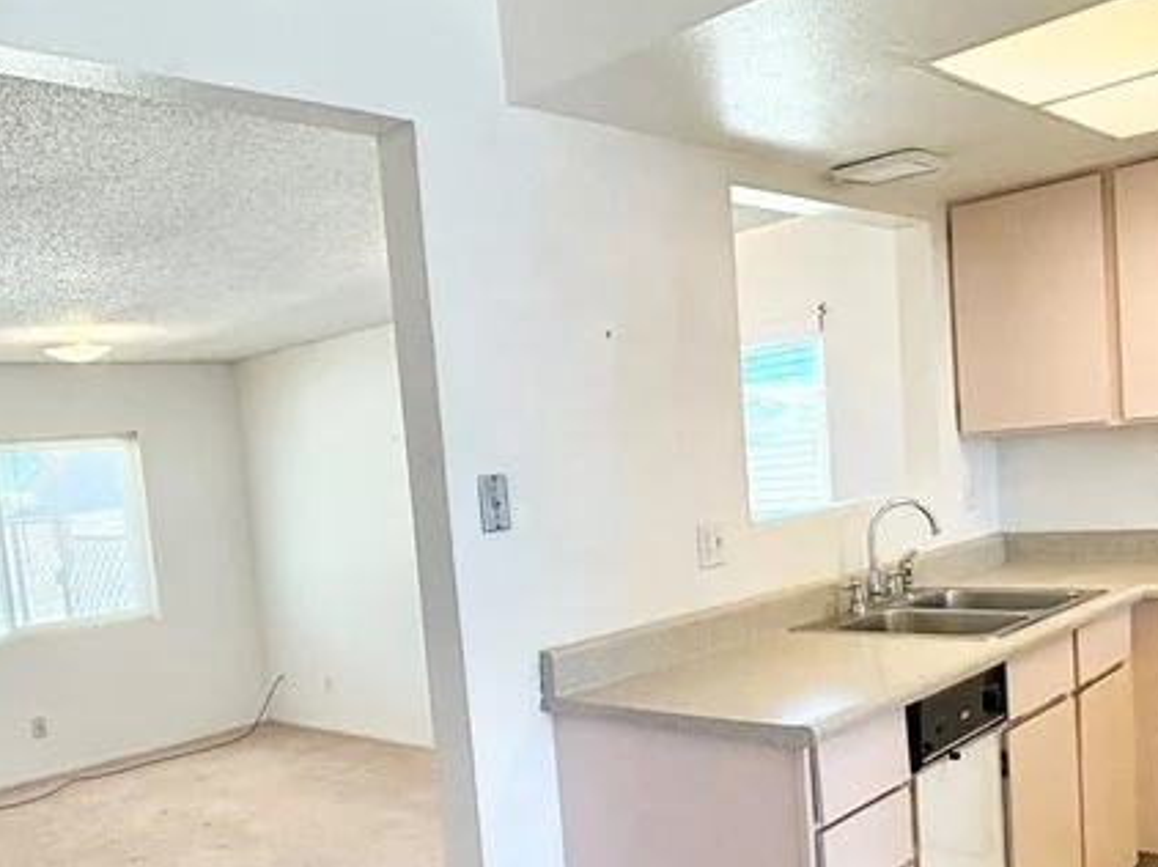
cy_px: 584
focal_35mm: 34
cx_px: 475
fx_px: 1137
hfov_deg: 53.7
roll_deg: +5.2
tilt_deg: -6.0
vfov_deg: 41.2
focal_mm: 2.22
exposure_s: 1/120
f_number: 2.2
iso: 125
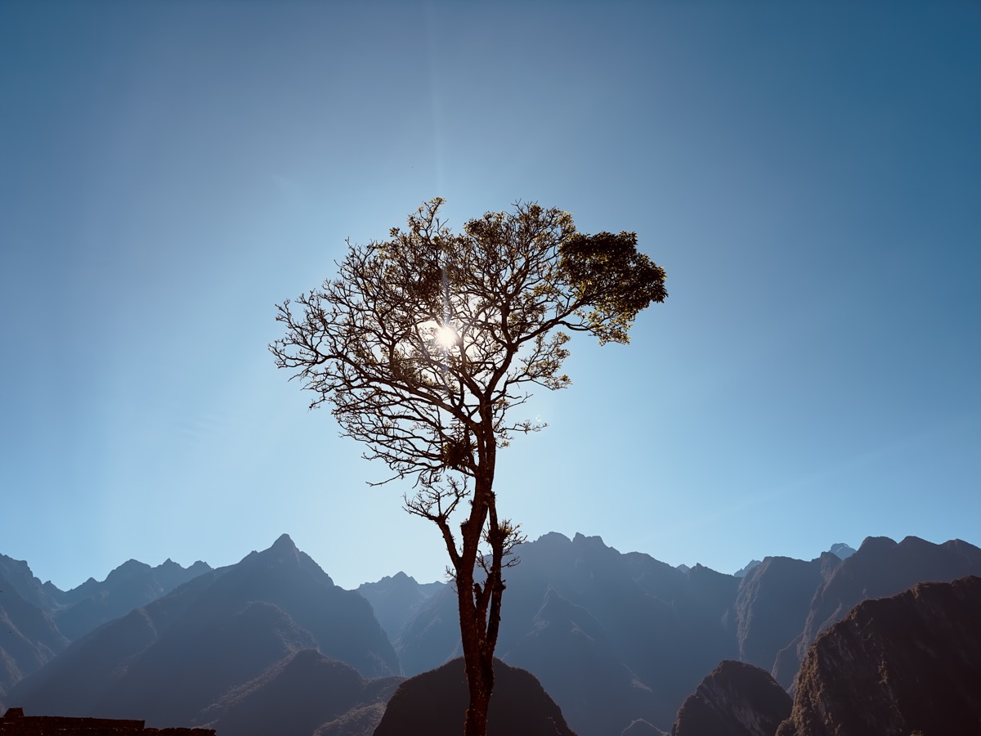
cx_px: 490
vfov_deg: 56.8
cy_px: 368
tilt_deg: +27.4
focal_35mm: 24
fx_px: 680
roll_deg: -0.3
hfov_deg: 71.6
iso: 100
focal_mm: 6.86
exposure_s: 1/12048
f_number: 1.78
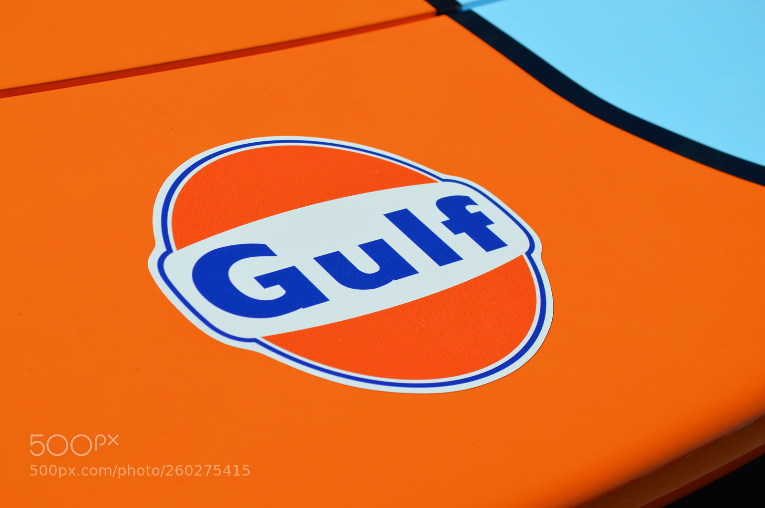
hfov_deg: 24.6
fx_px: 1752
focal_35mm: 82
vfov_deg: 16.5
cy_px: 254
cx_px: 382
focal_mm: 55
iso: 100
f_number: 9
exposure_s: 1/320
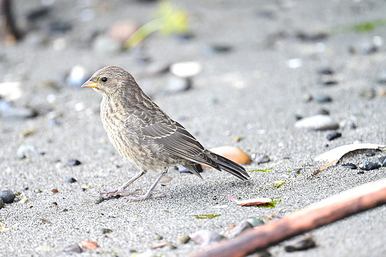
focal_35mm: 800
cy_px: 128
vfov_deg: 1.7
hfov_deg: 2.6
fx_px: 8579
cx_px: 193
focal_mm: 800
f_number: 6.3
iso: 2800
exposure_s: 1/800
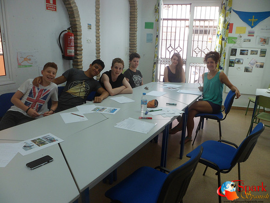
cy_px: 102
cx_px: 135
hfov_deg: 67.3
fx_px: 203
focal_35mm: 26
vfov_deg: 53.1
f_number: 3.3
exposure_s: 1/60
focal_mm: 4.9
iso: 80
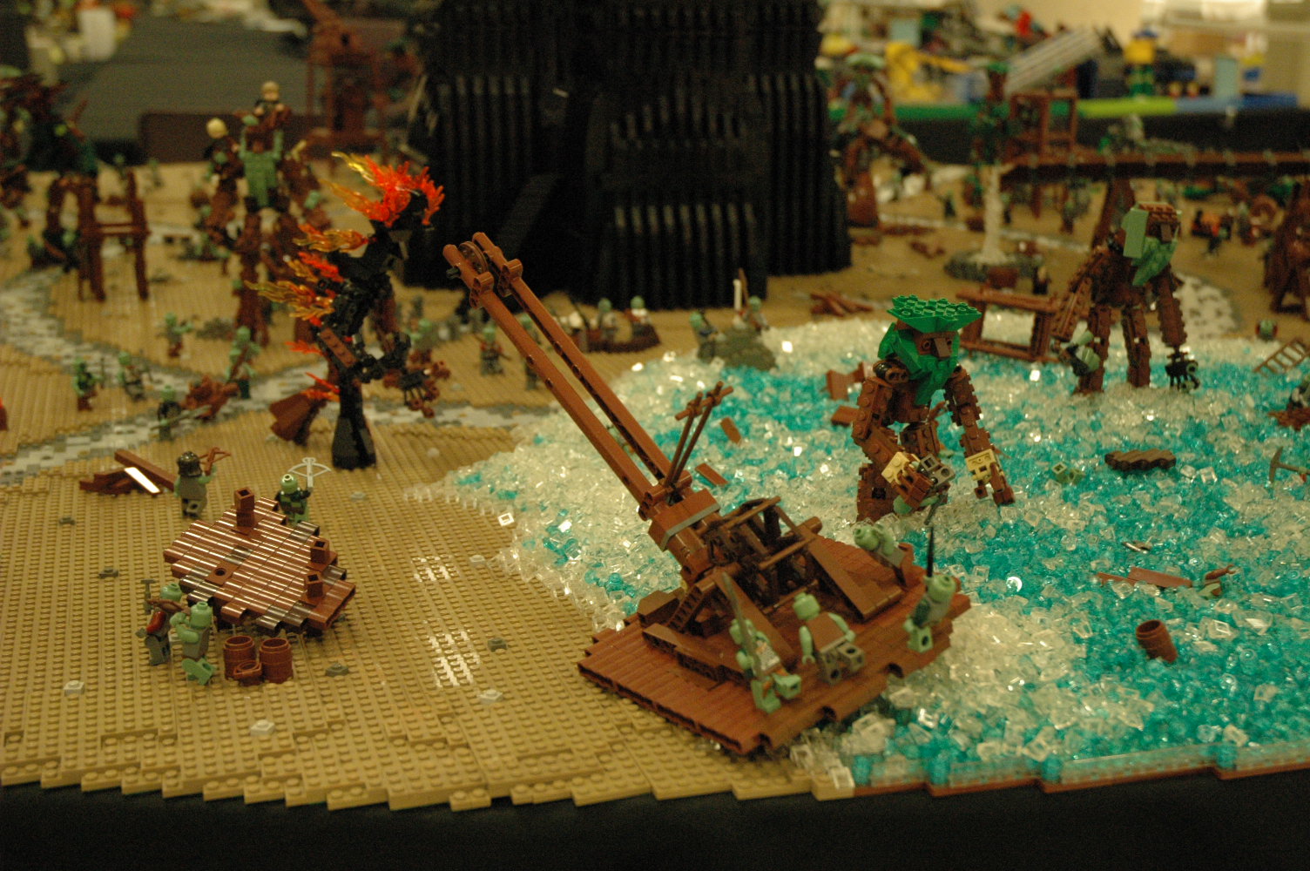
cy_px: 436
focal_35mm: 51
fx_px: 1854
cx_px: 655
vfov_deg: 26.4
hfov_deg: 38.9
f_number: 4.2
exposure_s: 1/50
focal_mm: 34
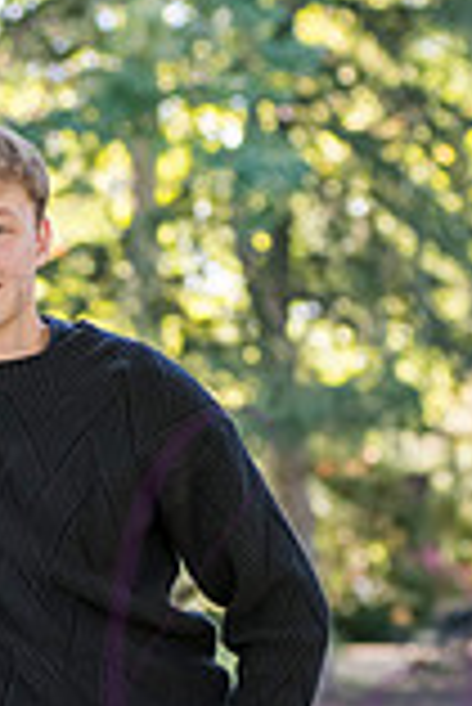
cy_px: 472
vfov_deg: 7.8
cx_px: 13
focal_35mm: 264
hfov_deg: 5.2
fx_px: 5180
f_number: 4.5
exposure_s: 1/250
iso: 800
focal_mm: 92
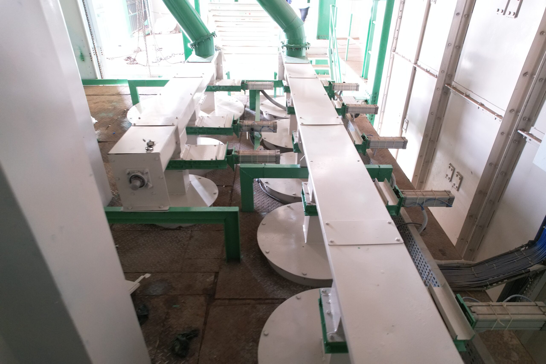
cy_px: 182
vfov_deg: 57.2
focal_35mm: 22
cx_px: 273
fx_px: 334
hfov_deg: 78.6
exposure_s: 1/5
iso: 910
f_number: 2.8
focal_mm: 8.38
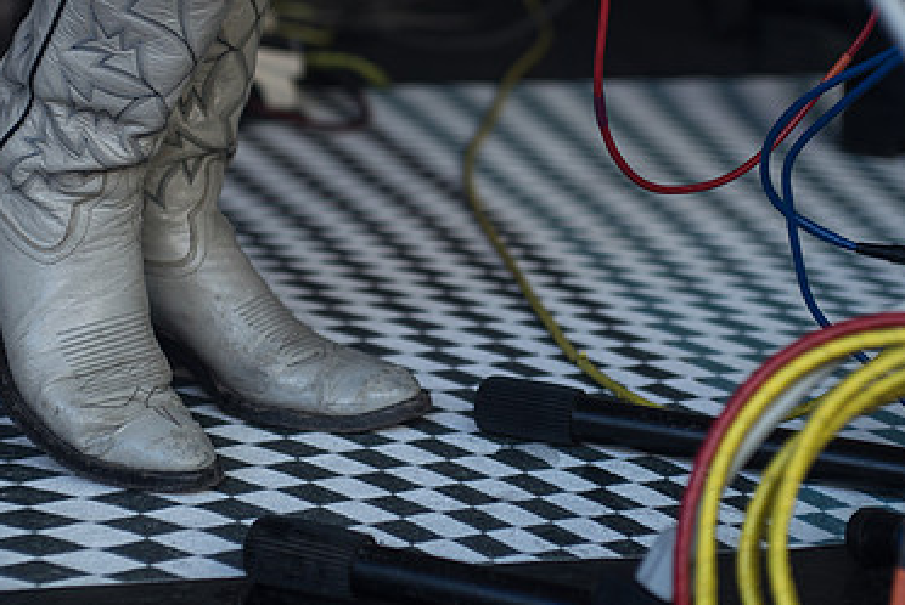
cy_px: 237
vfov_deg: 12.6
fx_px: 2743
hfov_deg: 18.7
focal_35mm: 109
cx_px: 362
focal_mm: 70
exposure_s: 1/250
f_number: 3.5
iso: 250
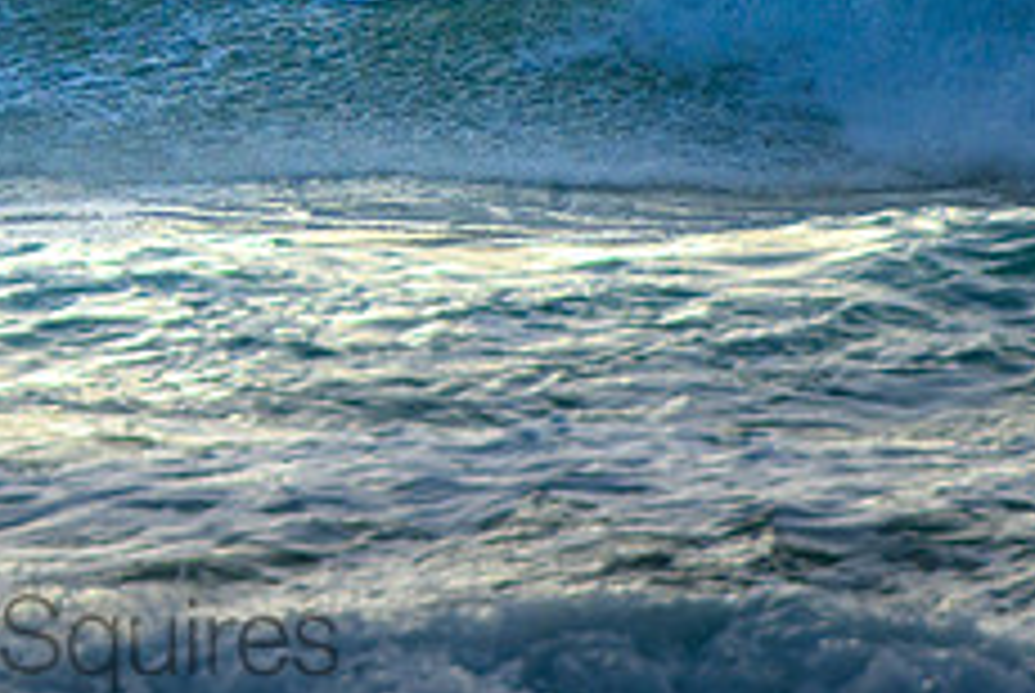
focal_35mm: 1386
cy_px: -122
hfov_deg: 1.5
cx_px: -317
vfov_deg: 1.0
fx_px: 39898
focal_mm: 400
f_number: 5.6
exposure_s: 1/2000
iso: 500
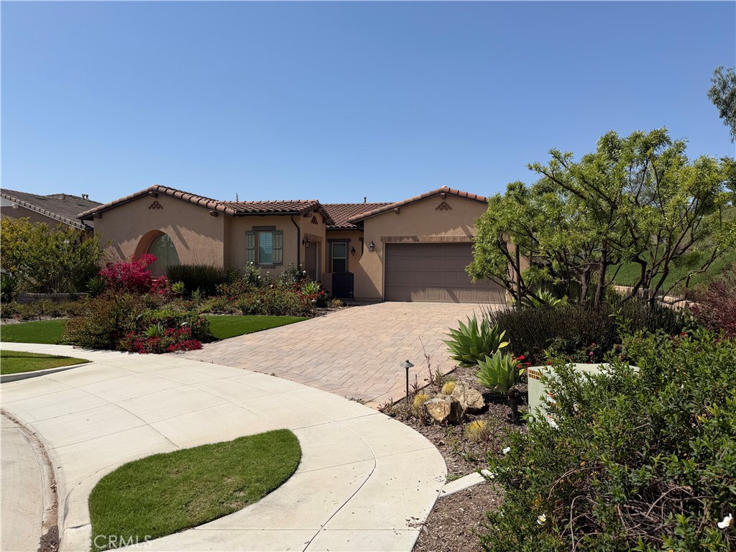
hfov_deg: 71.6
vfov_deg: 56.8
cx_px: 368
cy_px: 276
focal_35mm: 24
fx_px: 510
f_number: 1.78
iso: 80
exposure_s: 1/7353
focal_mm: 6.76
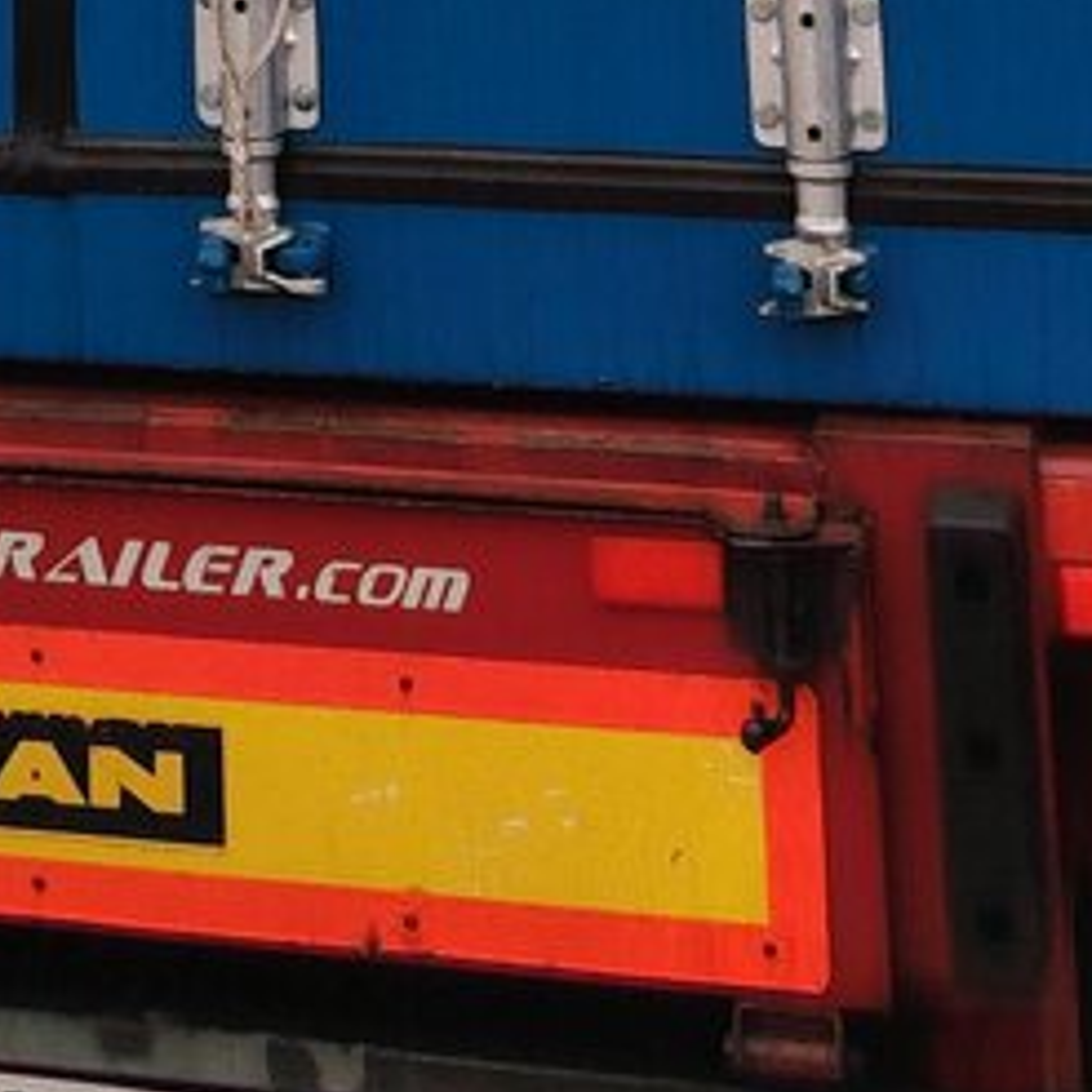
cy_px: -1039
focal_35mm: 93
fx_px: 3319
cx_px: 124
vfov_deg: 15.3
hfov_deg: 18.4
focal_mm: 5.25
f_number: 1.75
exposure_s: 1/100
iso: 157
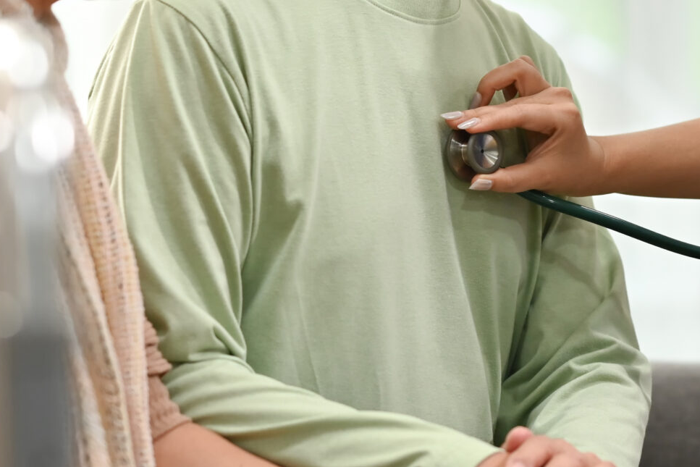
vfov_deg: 6.1
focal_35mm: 225
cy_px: 79
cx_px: 627
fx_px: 4375
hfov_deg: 9.1
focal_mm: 85
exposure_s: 1/160
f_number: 2.2
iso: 640
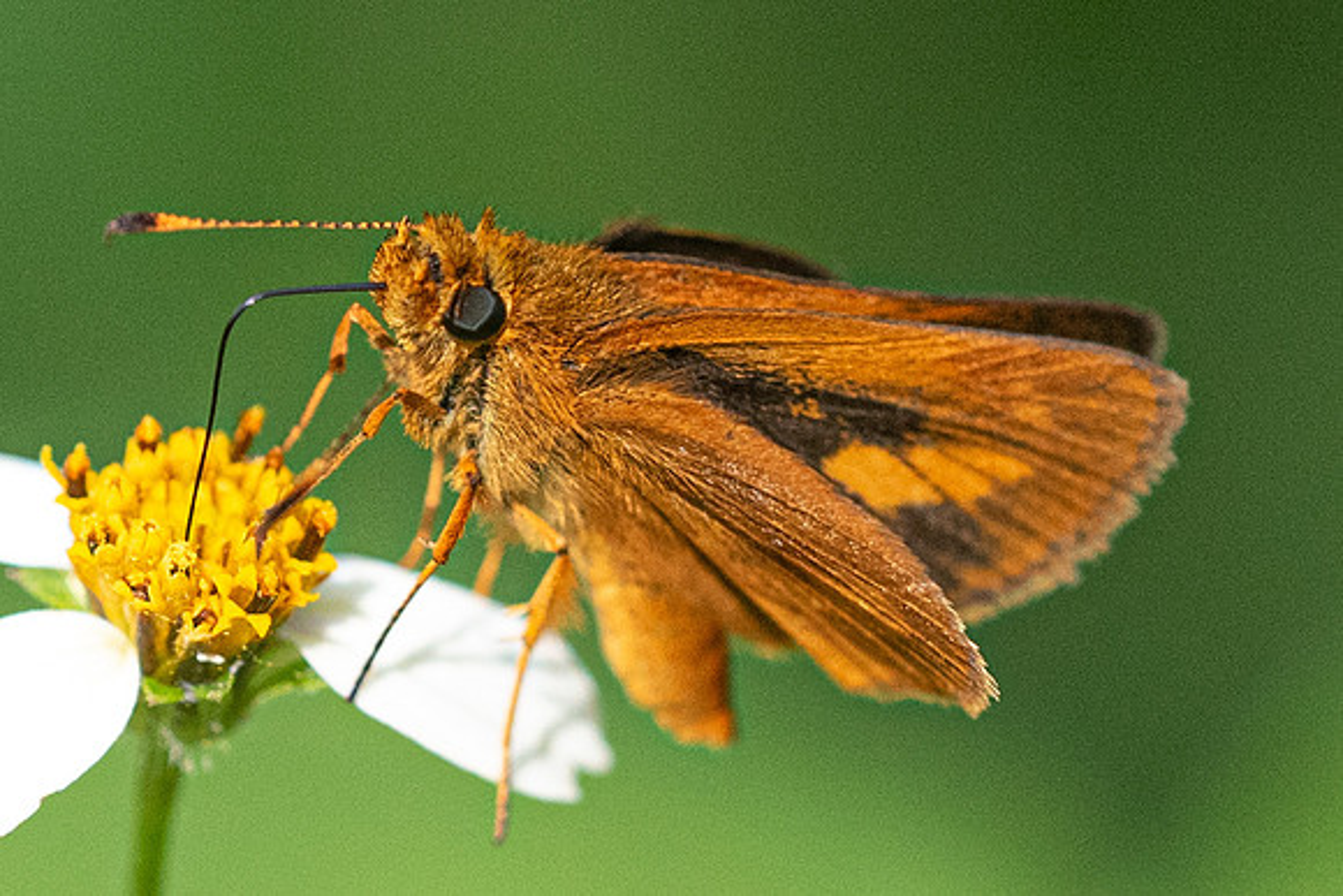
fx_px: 24839
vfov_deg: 2.1
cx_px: 783
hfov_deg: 3.1
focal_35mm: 666
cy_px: 811
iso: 1250
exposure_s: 1/2000
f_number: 4.5
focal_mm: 150
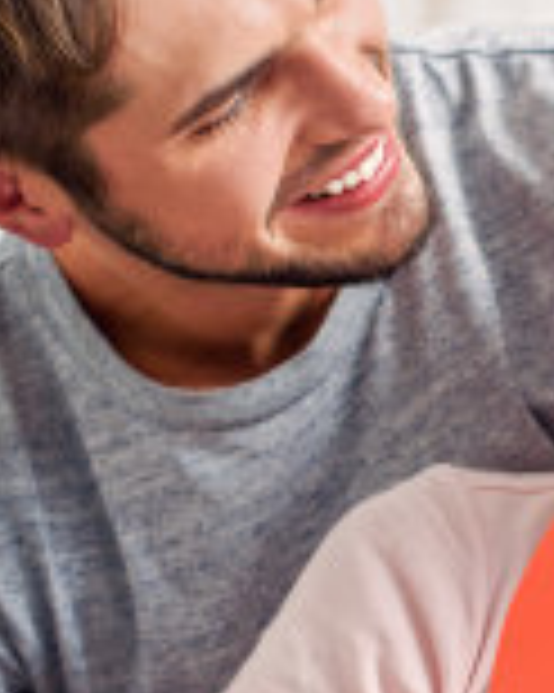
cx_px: 748
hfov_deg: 8.1
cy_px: 551
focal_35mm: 187
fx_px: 3836
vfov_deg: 10.3
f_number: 2.8
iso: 200
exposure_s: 1/160
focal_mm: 50
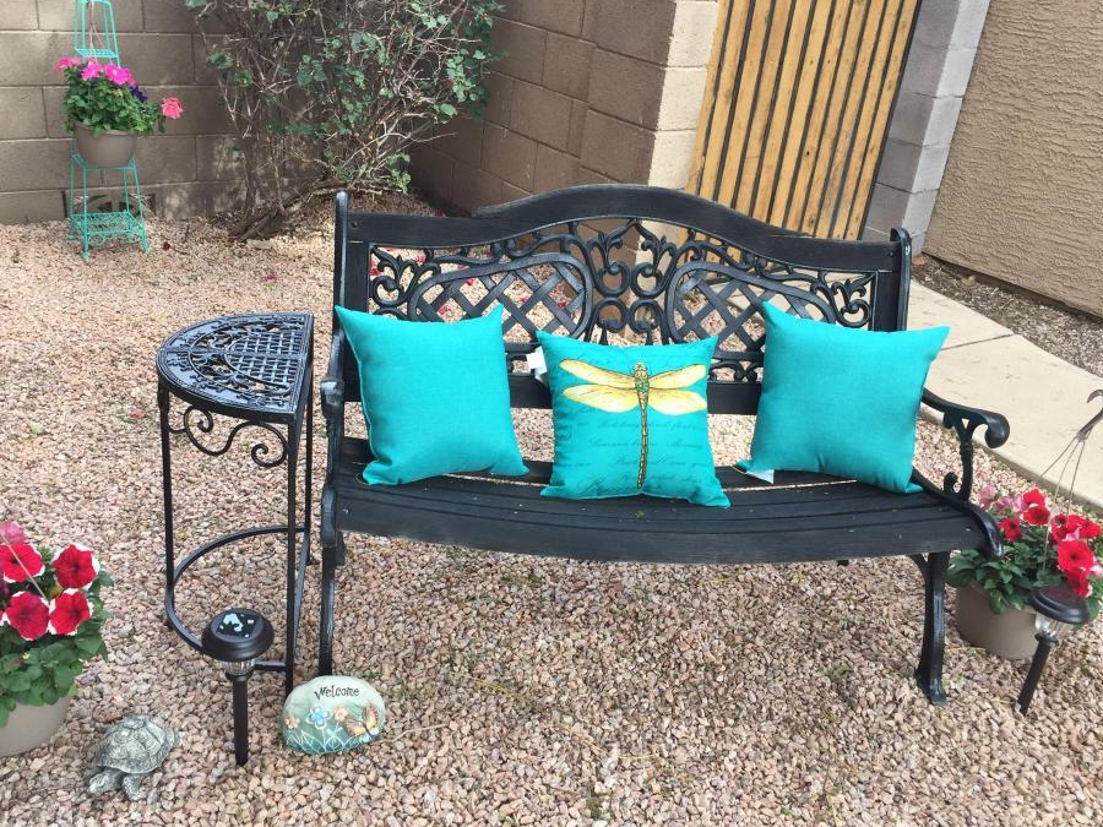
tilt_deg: -25.5
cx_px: 500
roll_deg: -7.7
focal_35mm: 33
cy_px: 434
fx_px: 1052
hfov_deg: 55.3
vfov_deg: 42.9
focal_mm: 4.15
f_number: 2.2
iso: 32
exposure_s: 1/149
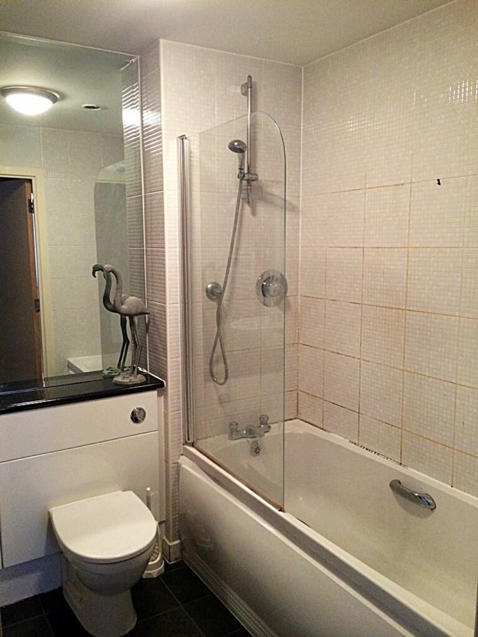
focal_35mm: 30
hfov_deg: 46.8
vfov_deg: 60.0
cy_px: 318
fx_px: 552
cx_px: 239
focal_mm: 4.12
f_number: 2.2
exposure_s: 1/24
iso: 320
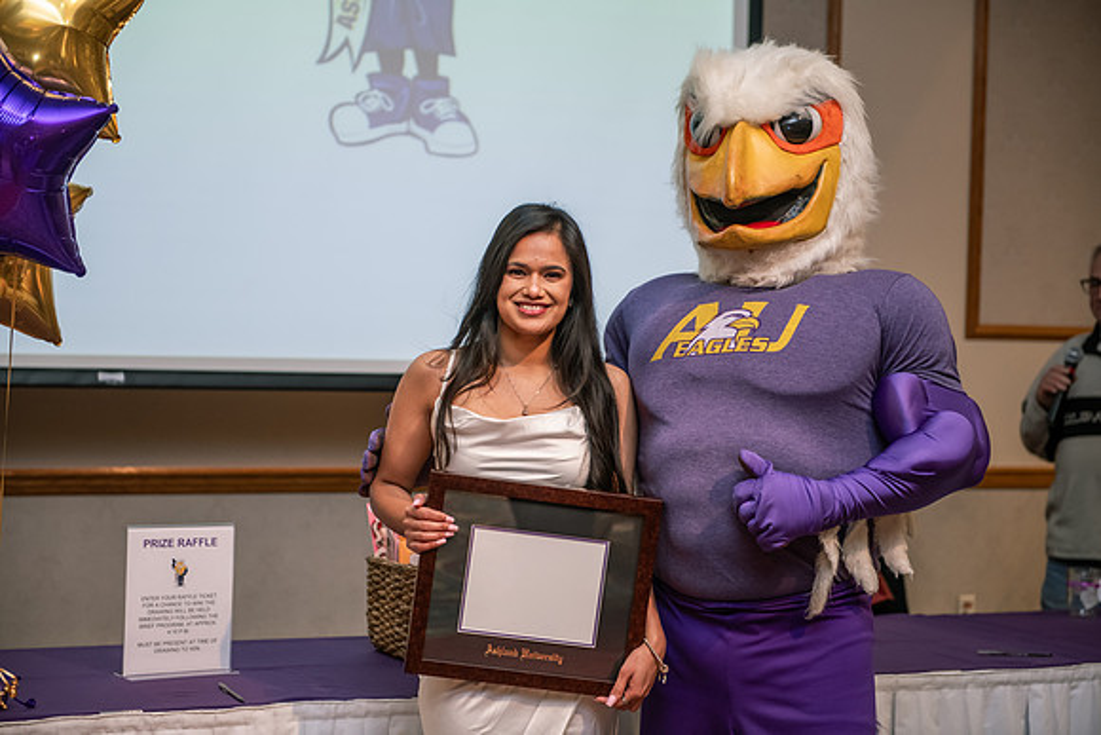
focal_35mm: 70
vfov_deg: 19.5
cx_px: 550
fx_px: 2141
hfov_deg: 28.8
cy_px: 368
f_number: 3.2
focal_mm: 70
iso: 1600
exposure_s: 1/160
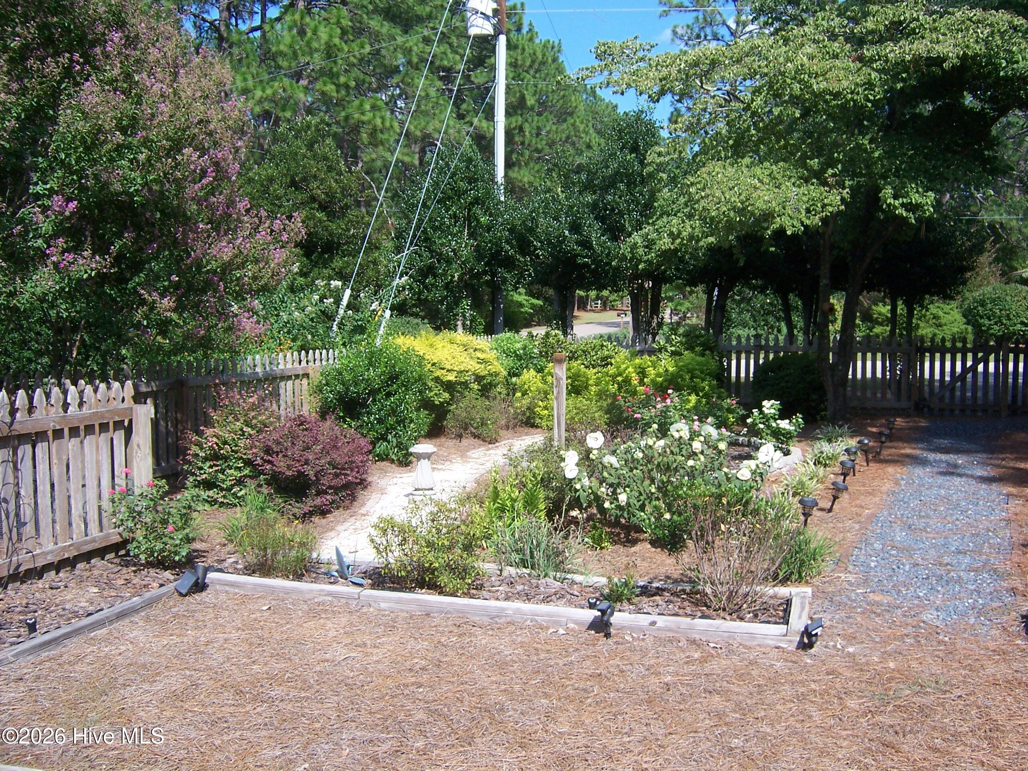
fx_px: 980
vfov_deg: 42.9
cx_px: 514
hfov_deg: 55.4
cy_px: 386
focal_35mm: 33
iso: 80
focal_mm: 5.5
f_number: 3.4
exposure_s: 1/500
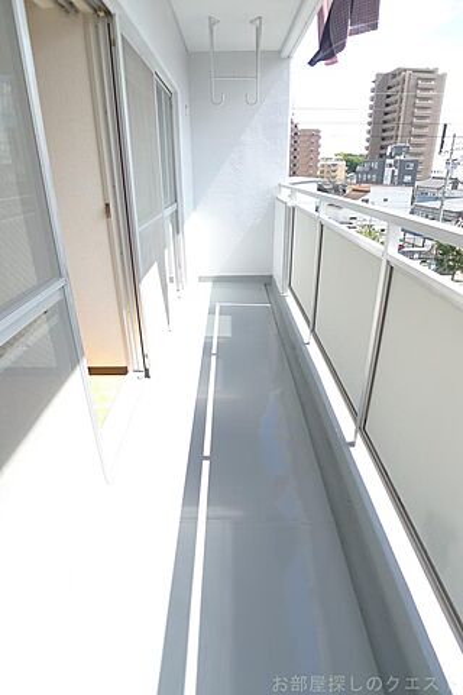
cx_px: 232
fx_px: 463
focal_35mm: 24
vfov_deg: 73.7
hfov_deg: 53.1
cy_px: 348
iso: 80
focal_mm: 5.1
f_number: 2
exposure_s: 1/500
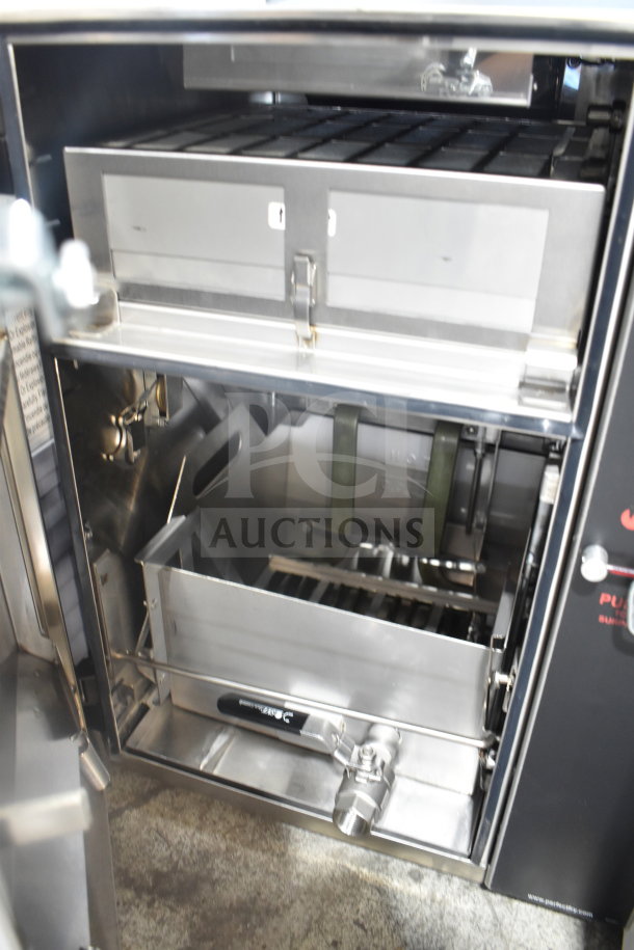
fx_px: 792
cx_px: 317
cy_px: 475
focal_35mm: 30
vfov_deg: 61.9
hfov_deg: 43.6
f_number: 3.5
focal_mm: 20
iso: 1400
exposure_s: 1/30
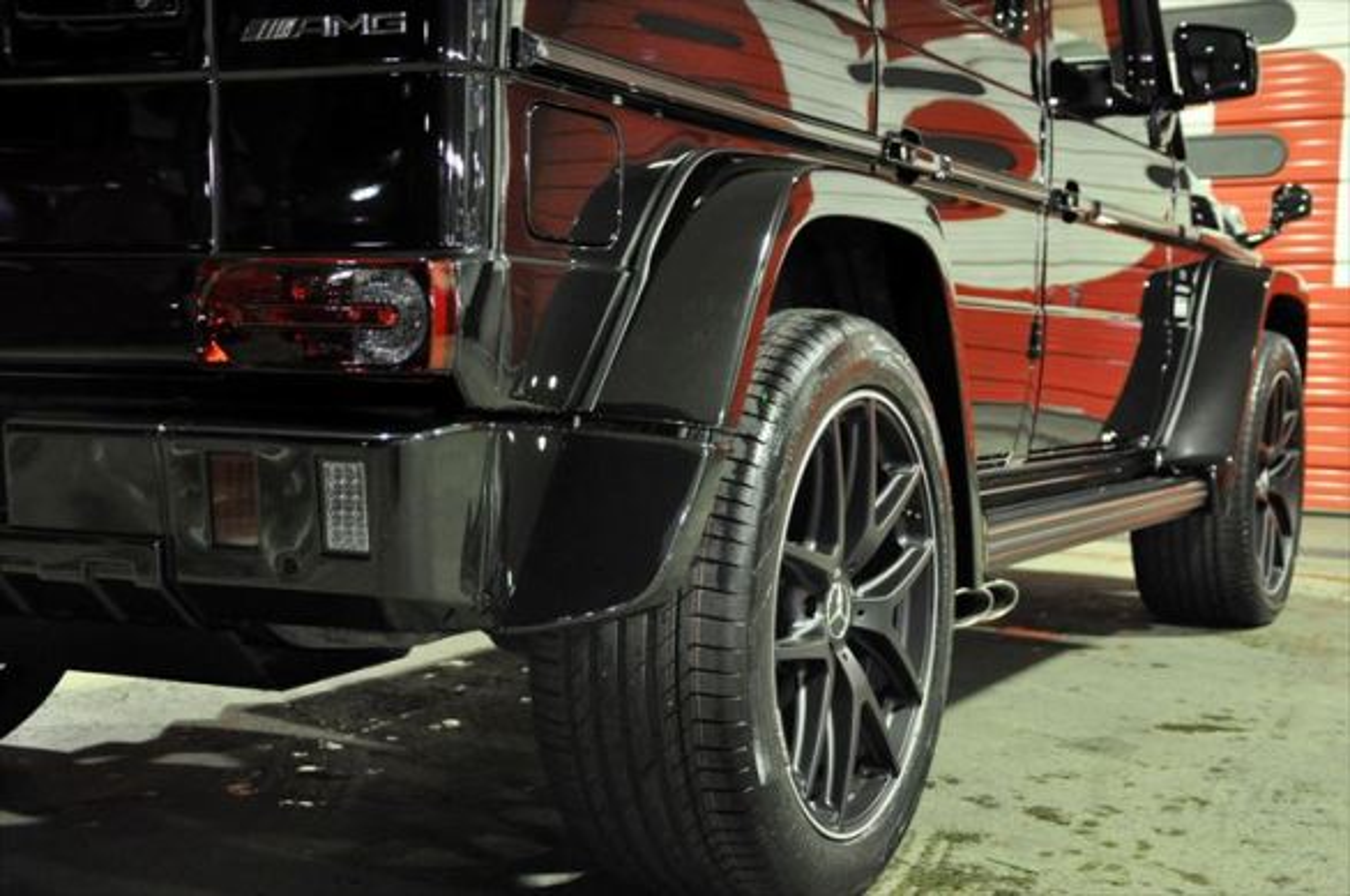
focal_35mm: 52
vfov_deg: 25.7
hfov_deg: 37.9
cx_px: 675
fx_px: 1966
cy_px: 448
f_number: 4.5
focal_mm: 35
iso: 1600
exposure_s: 1/8
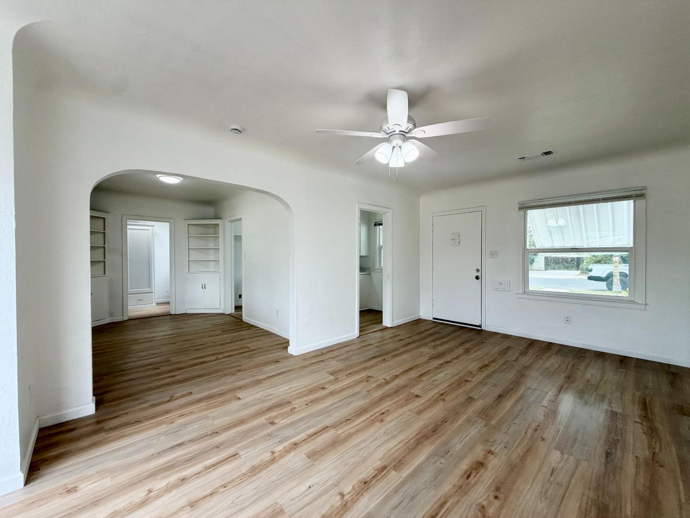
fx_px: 279
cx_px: 345
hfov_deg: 102.1
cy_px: 259
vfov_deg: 85.7
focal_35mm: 14
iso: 100
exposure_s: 1/120
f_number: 2.2
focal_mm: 2.22
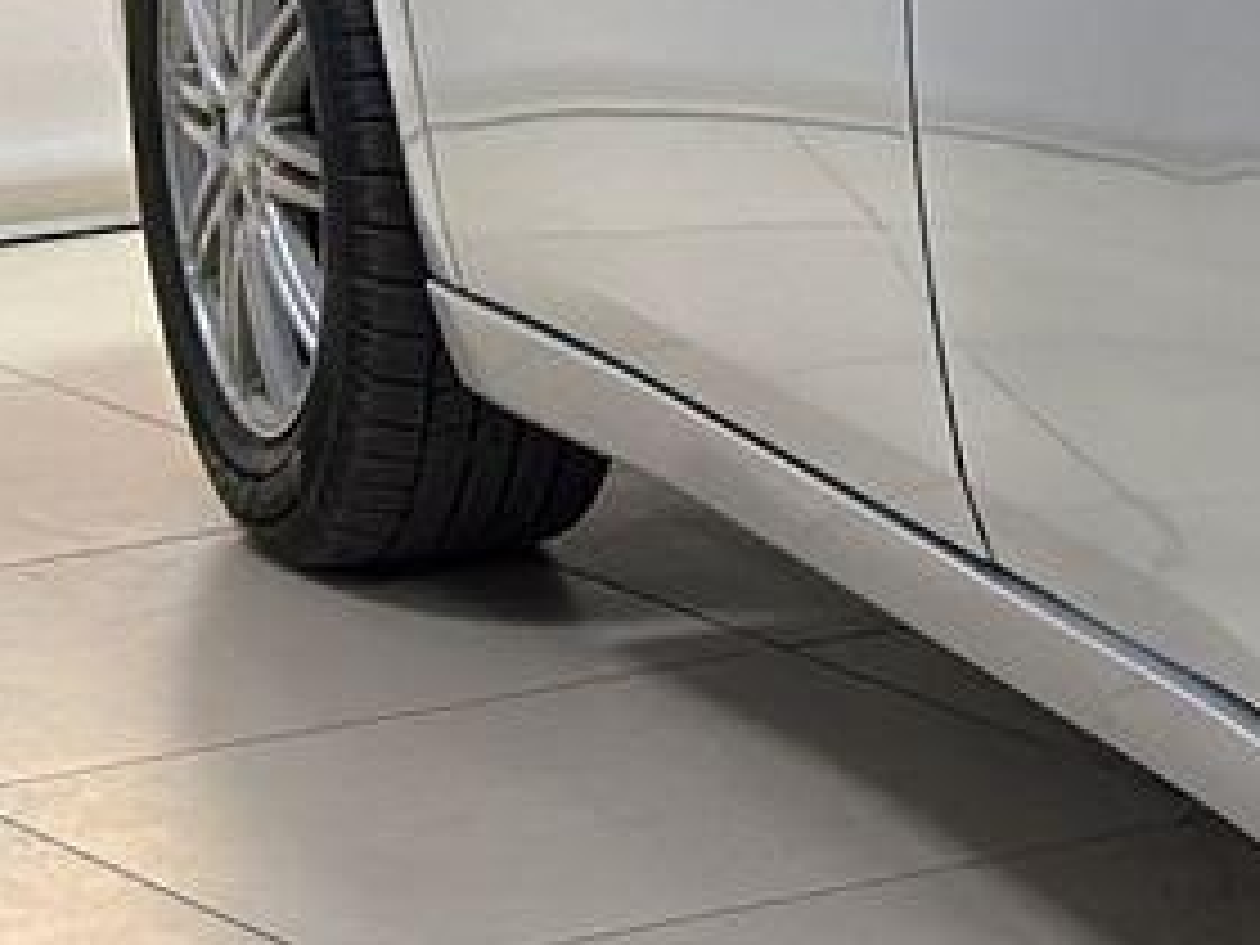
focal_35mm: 247
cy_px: 99
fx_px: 8991
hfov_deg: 7.5
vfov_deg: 6.0
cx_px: 2934
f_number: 1.78
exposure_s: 1/100
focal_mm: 6.86
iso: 160
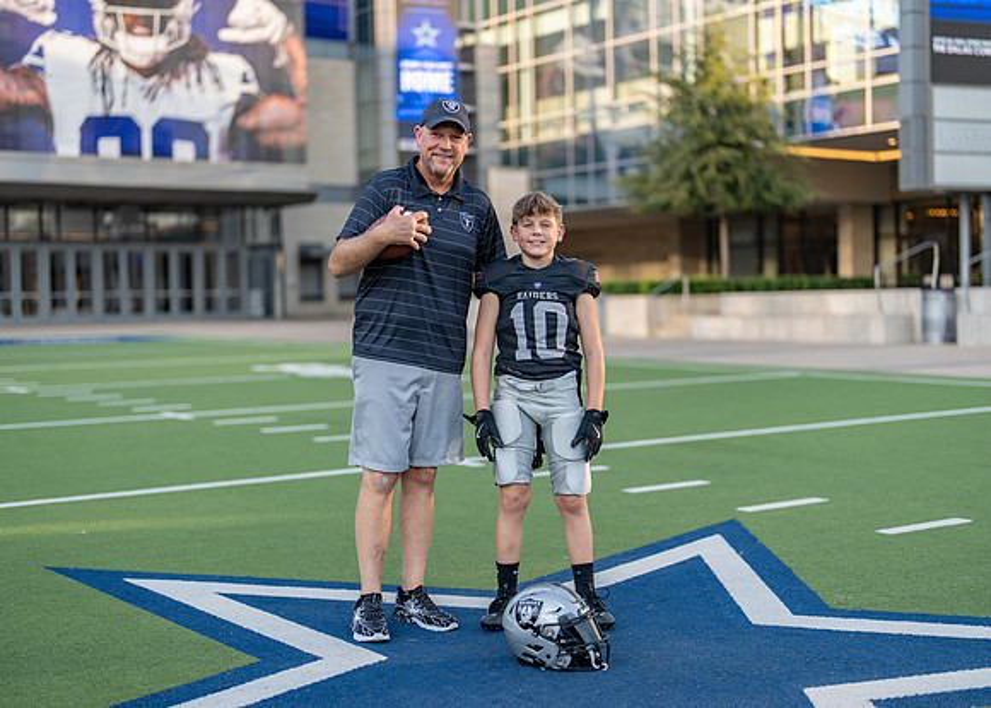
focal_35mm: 52
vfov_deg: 27.0
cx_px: 496
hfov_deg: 37.2
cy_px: 354
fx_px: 1474
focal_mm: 50
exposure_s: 1/2000
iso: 100
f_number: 1.2
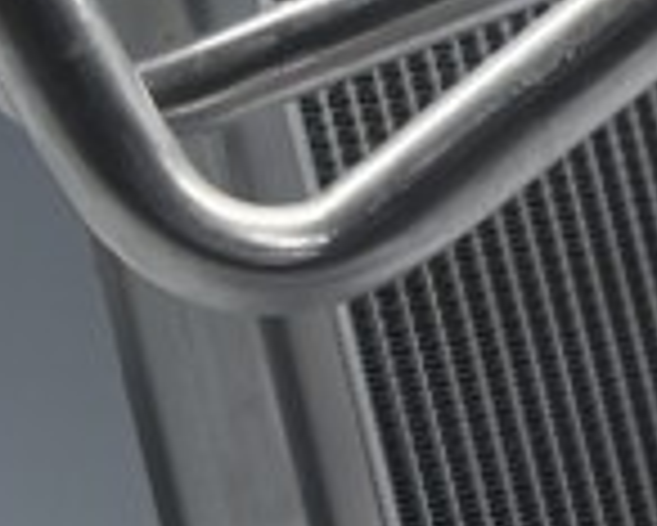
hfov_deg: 6.7
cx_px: 572
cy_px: 220
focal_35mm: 290
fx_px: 5643
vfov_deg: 5.3
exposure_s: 1/125
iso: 720
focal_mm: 50
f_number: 6.3
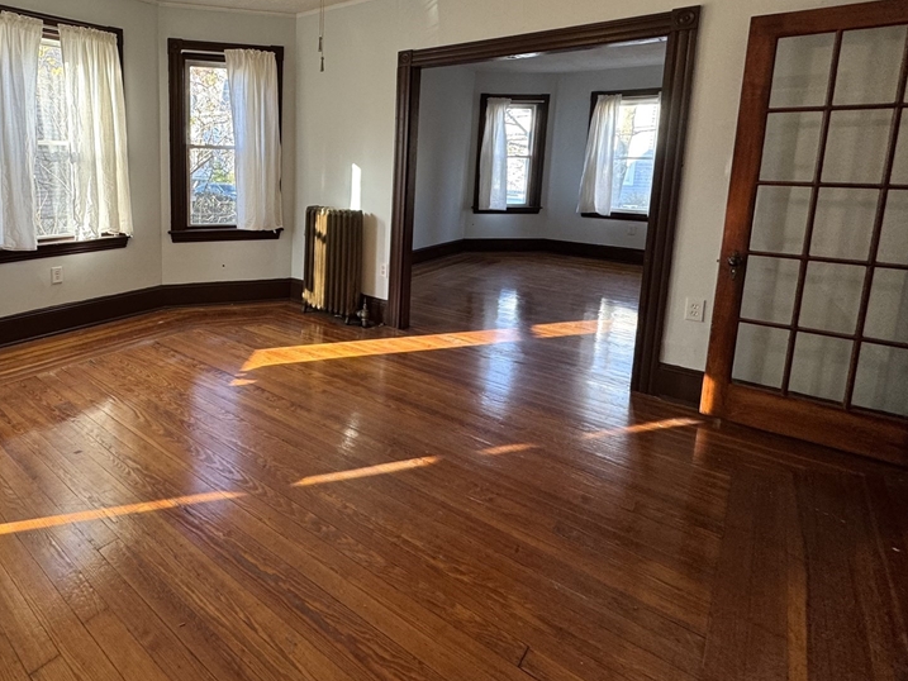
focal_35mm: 20
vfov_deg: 64.4
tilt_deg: -7.6
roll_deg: +0.6
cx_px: 279
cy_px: 232
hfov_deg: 78.2
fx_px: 525
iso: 160
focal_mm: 2.22
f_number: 2.2
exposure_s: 1/99
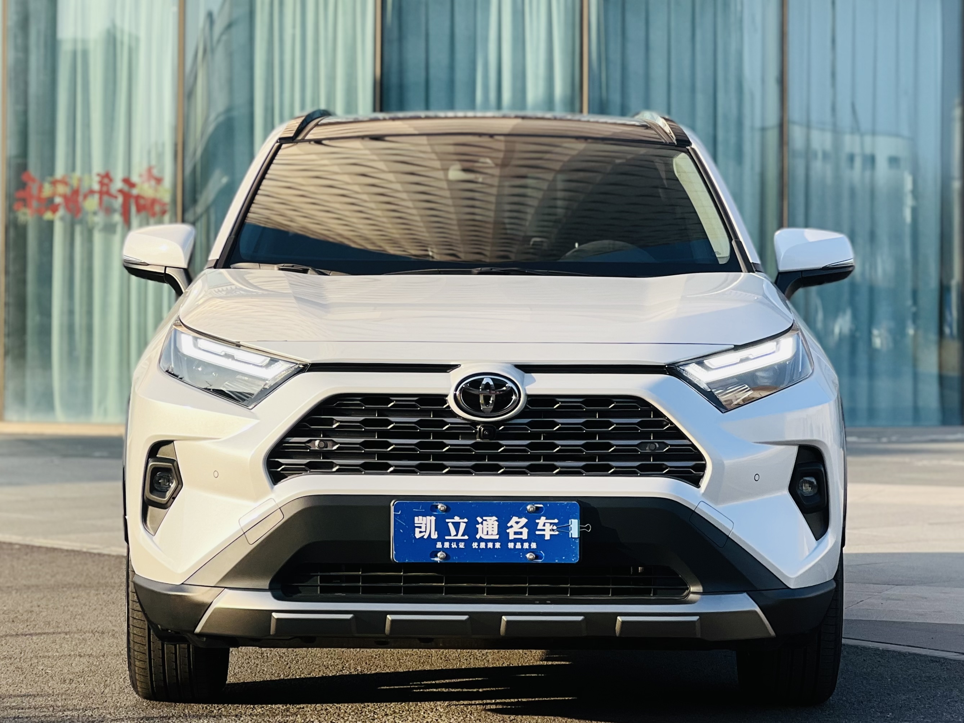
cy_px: 362
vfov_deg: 19.1
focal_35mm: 77
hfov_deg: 25.3
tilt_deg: +0.6
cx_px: 482
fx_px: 2144
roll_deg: +0.2
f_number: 2.8
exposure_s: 1/280
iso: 25
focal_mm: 9
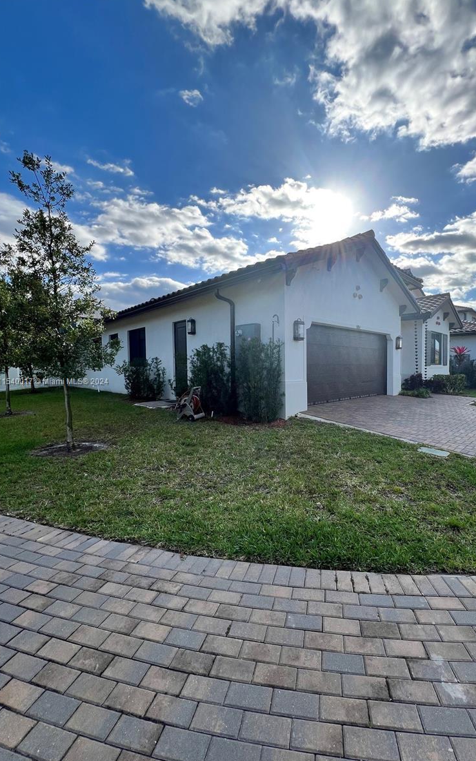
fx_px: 291
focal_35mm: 14
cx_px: 281
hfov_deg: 77.9
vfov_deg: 105.3
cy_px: 382
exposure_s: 1/1410
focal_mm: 1.57
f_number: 1.8
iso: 32
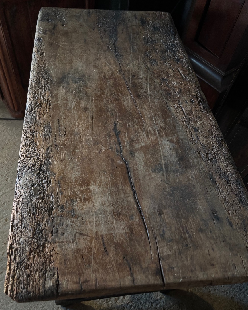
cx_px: 123
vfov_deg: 62.2
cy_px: 159
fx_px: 257
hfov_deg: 51.5
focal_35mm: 28
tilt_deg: -54.5
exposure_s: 1/25
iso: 1000
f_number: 1.6
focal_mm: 5.96
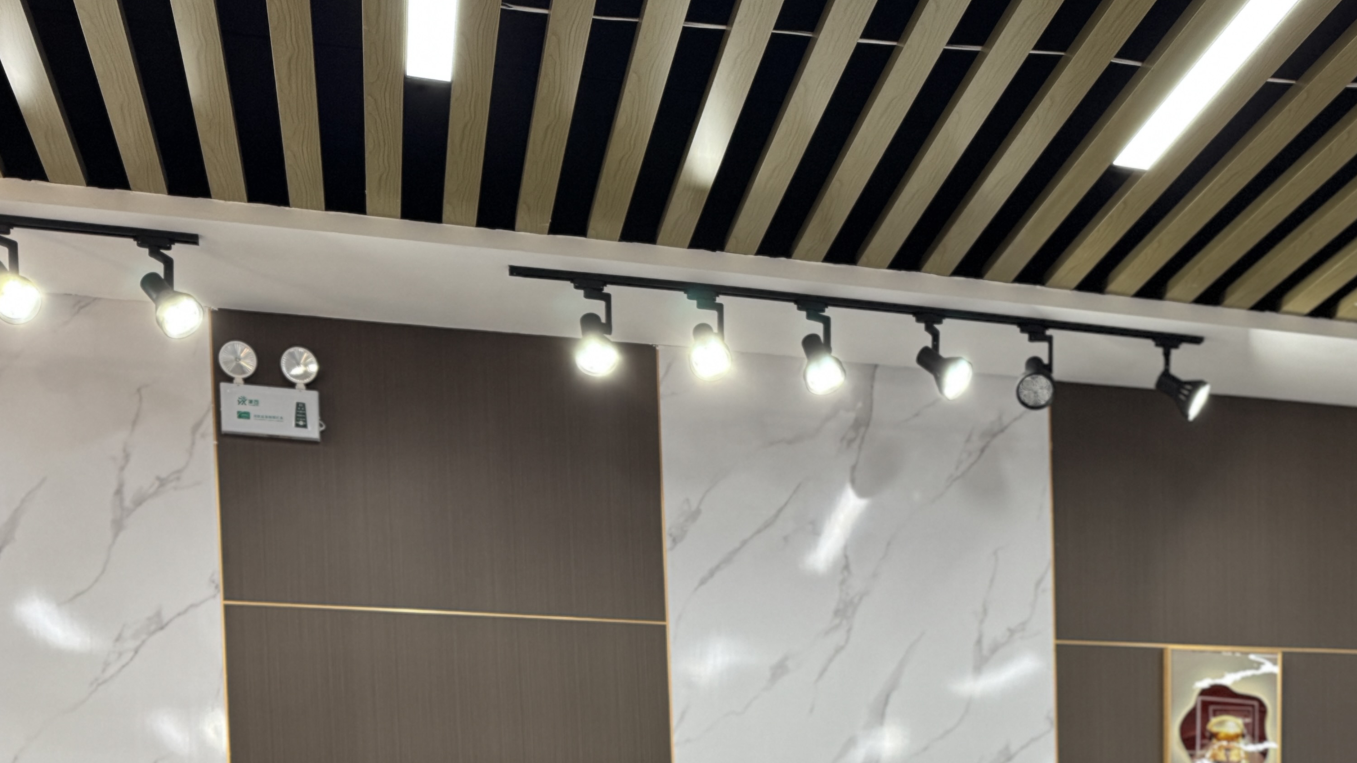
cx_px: 958
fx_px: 1799
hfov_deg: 40.5
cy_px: 1104
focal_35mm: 50
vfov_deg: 20.8
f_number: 1.78
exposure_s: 1/100
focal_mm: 6.76
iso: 160
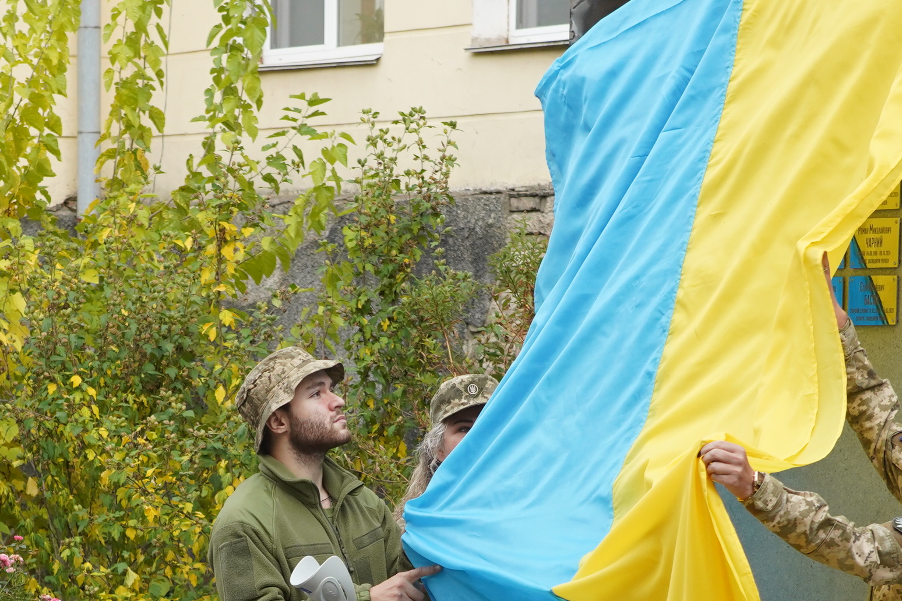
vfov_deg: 7.7
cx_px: 305
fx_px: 4460
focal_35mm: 178
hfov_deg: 11.5
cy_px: 621
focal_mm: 70
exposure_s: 1/400
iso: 1250
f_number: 6.3
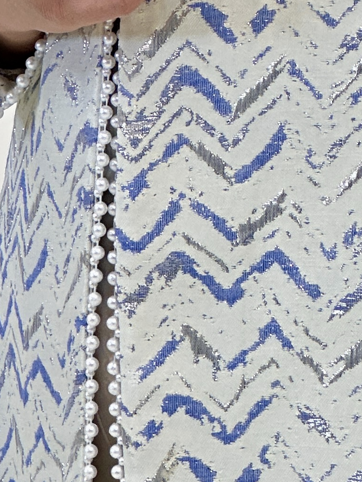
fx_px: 4238
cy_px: -124
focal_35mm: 304
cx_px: 460
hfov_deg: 4.9
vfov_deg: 6.5
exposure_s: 1/100
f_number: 2.8
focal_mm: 9
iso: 64
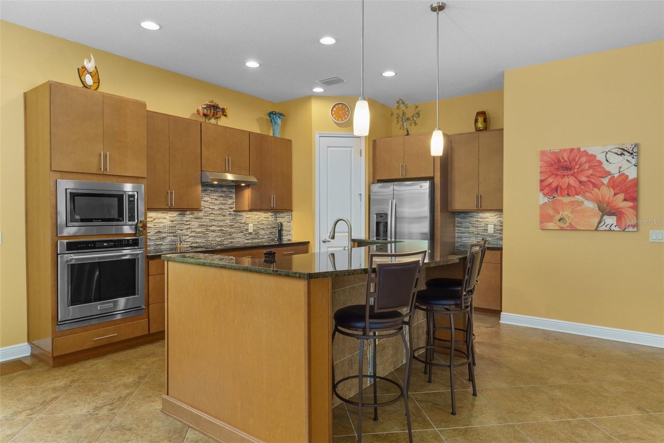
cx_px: 332
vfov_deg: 59.5
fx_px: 387
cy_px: 222
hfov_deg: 81.2
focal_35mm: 21
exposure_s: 1
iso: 320
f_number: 8
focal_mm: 14
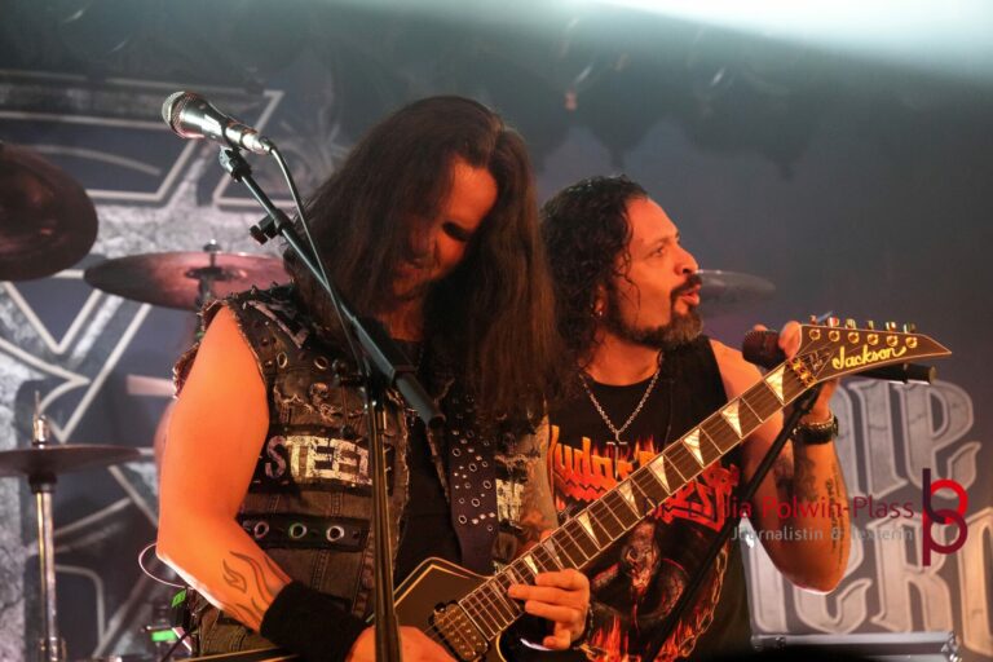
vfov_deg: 10.2
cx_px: 496
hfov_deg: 15.2
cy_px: 331
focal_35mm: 135
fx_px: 3723
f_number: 5.6
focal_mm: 90
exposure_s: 1/125
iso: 6400
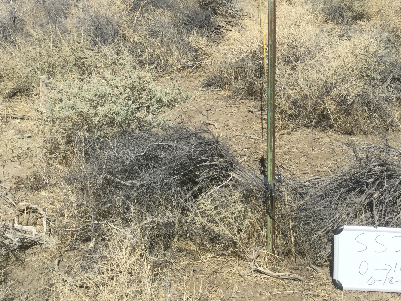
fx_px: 625
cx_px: 308
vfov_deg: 26.7
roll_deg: -0.4
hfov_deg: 34.7
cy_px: 82
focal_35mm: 54
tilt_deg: -14.7
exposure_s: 1/1988
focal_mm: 3.3
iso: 25
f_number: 2.4
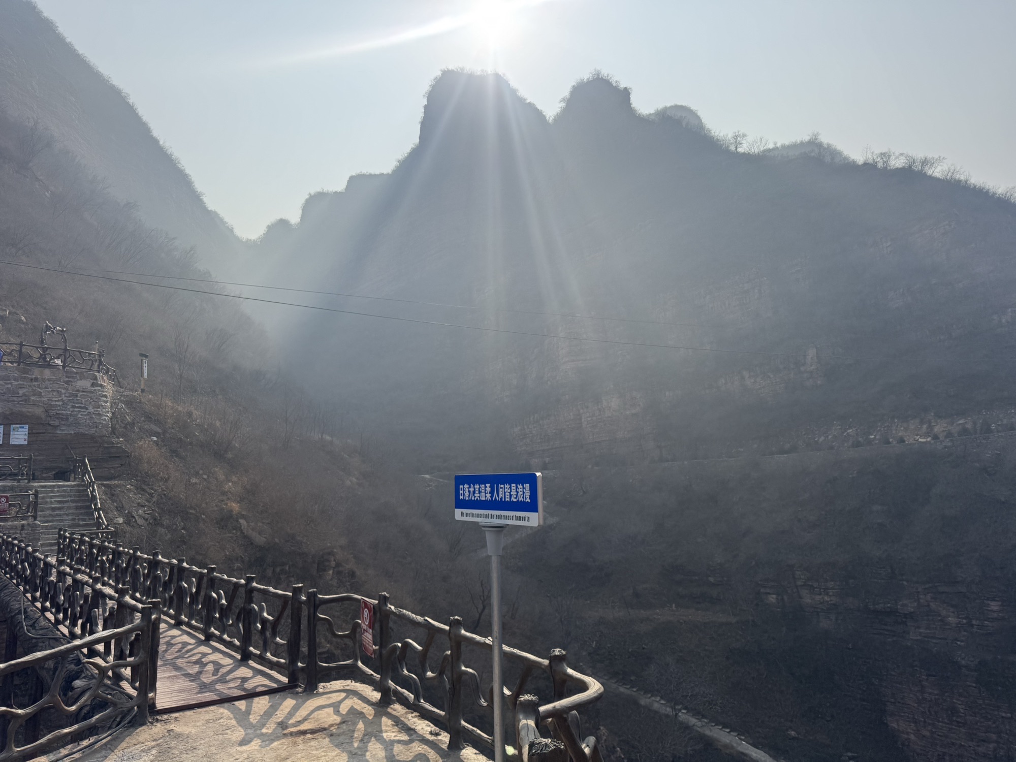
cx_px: 508
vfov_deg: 56.8
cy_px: 381
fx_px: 704
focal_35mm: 24
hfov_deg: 71.6
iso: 80
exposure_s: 1/7092
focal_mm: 6.76
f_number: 1.78
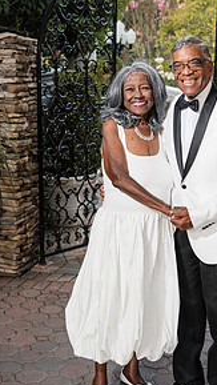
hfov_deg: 21.0
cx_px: 152
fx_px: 582
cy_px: 181
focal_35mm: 57
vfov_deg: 36.6
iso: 640
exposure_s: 1/250
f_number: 4
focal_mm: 35
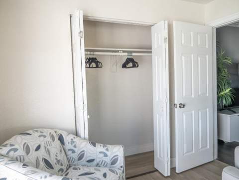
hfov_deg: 60.0
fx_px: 207
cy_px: 90
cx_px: 120
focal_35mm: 30
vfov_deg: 46.8
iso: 200
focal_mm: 14
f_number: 3.5
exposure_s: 1/160
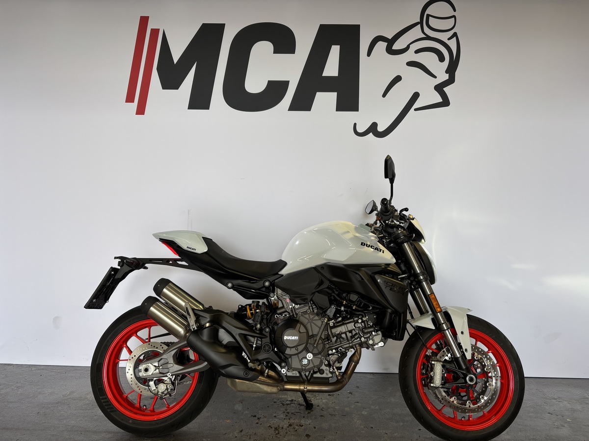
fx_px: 442
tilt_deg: -2.2
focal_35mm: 26
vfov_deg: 53.1
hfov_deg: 67.3
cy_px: 220
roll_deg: -0.8
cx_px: 294
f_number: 1.6
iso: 40
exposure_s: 1/100
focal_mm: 5.96
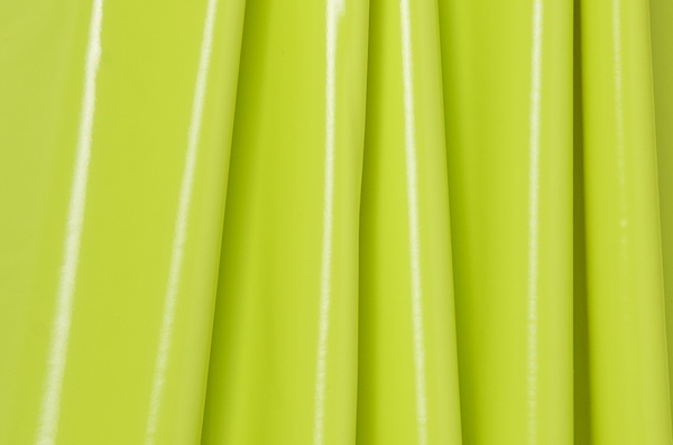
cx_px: 336
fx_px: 1958
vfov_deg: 13.0
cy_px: 222
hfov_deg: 19.5
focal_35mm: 105
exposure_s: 1/640
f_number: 11
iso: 200
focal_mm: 70
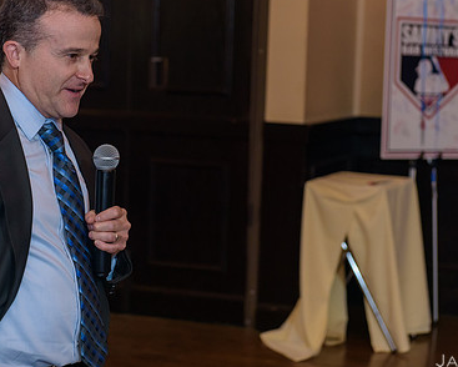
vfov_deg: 14.3
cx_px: 193
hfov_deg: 17.8
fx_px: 1465
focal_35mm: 108
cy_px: 128
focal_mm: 66
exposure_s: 1/125
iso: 1600
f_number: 3.2
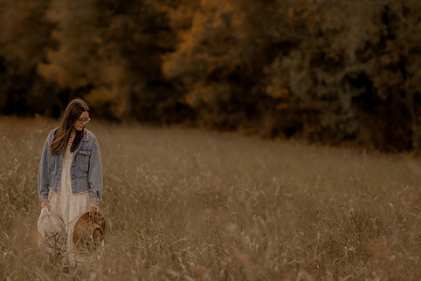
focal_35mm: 160
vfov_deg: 8.6
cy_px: 133
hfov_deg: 12.8
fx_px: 1872
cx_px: 175
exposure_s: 1/3200
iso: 200
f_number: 1.4
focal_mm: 85
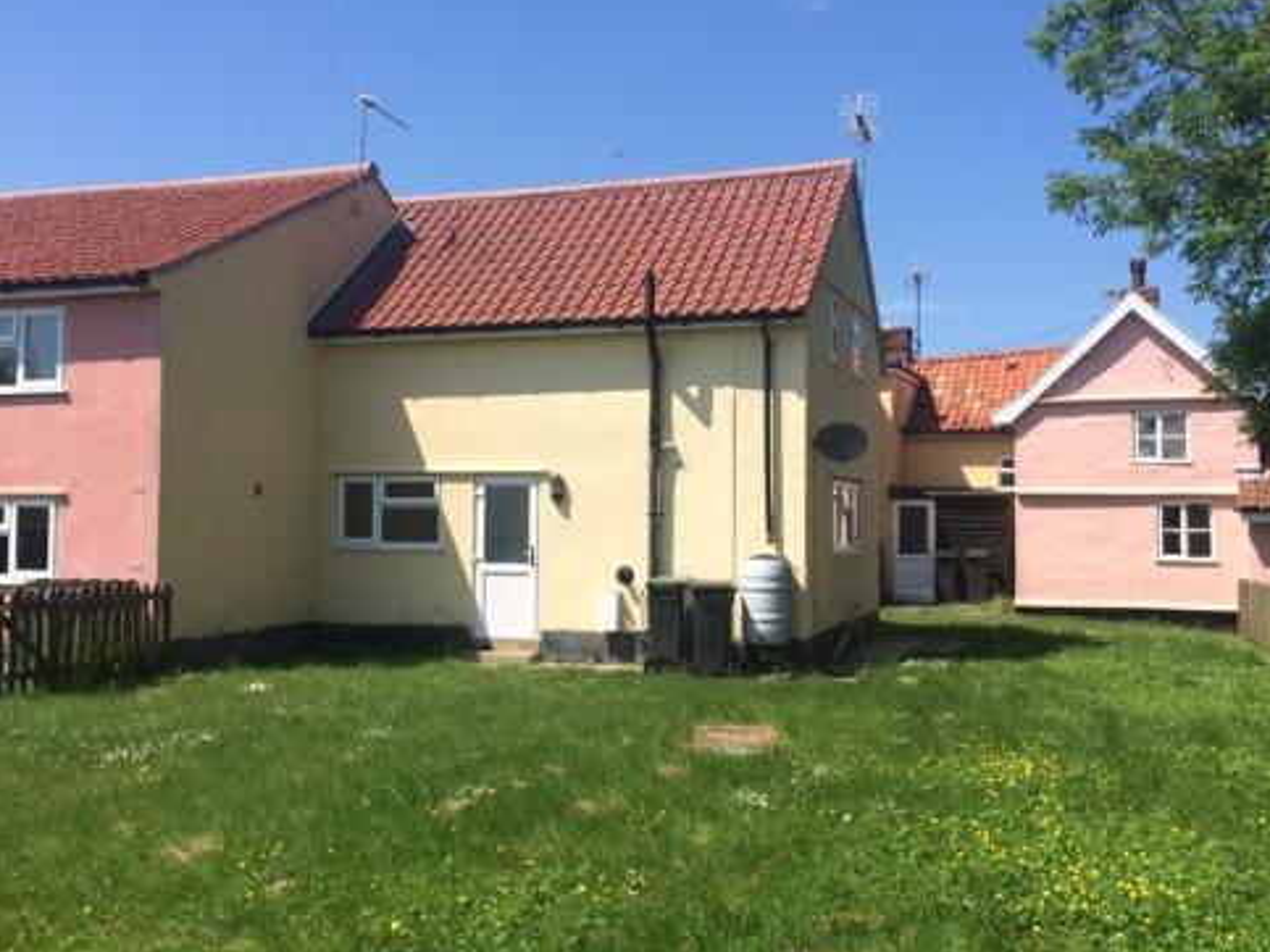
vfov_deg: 40.7
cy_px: 480
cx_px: 674
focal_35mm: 35
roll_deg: -0.4
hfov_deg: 52.6
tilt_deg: +1.1
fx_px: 1284
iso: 32
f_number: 2.2
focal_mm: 4.15
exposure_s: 1/2160
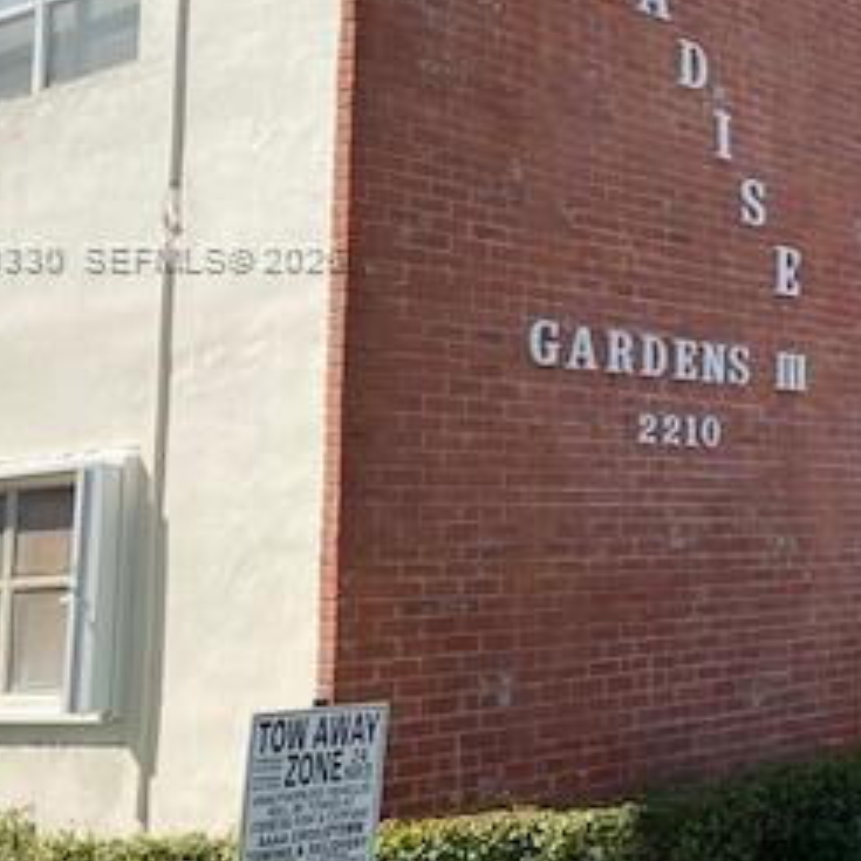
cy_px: 257
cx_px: 984
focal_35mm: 60
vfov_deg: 28.3
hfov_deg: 26.1
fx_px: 1688
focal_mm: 4.25
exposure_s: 1/2817
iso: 32
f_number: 1.8
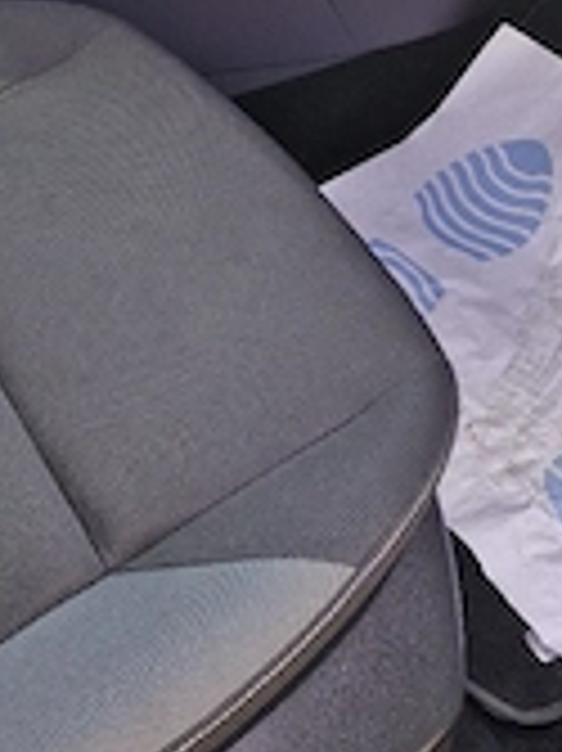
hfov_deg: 25.8
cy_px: -90
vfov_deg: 30.9
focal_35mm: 55
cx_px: 72
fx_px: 1192
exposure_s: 1/182
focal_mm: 5.54
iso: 50
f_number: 1.8
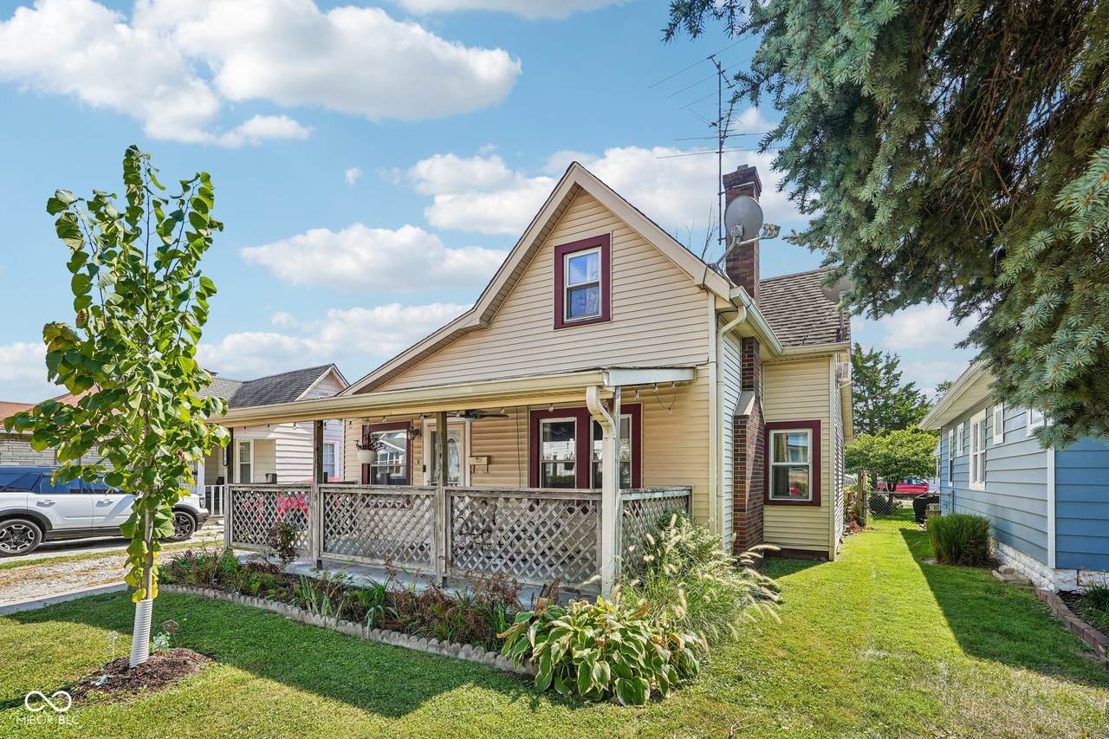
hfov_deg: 96.7
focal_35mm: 16
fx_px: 493
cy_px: 370
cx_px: 554
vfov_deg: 73.7
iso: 100
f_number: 7.1
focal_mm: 16
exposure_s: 1/250
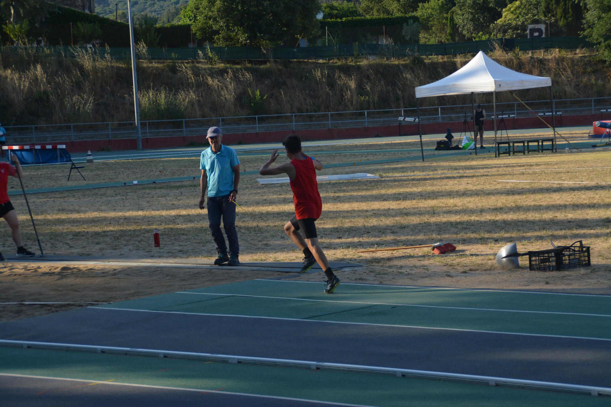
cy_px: 204
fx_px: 1782
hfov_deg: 19.5
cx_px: 306
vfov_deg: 13.0
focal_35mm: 105
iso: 400
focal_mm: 70
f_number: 5.6
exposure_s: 1/1250
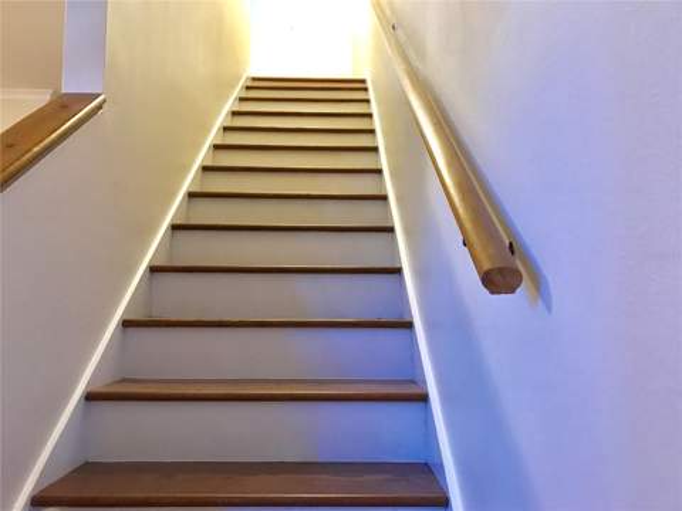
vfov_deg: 49.7
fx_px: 552
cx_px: 341
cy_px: 256
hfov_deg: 63.4
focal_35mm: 28
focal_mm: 3.99
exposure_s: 1/13
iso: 100
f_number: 1.8
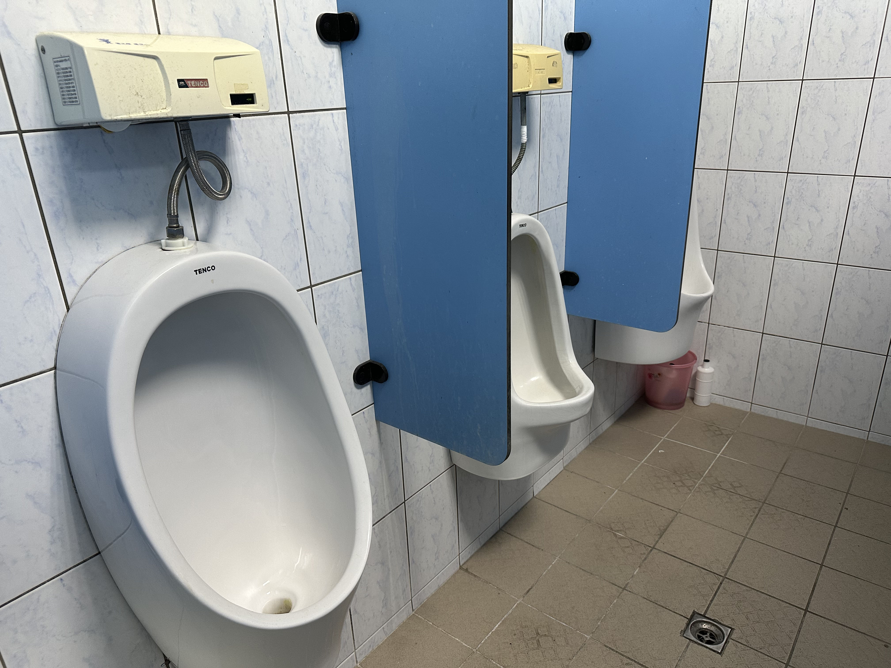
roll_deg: +2.9
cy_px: 334
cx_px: 446
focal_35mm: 24
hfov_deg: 71.6
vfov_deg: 56.8
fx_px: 618
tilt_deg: -22.6
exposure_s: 1/60
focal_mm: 6.86
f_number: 1.78
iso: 200
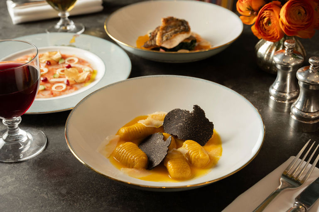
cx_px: 160
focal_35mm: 57
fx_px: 504
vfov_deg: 23.7
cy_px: 106
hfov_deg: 35.1
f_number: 8
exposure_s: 1/200
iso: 400
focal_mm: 57
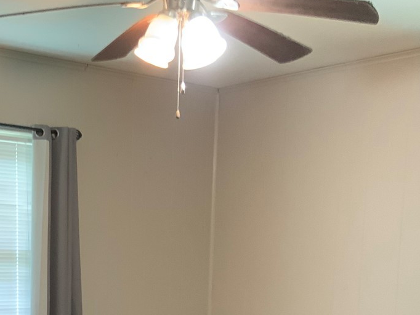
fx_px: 825
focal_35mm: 68
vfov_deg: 20.4
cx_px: 147
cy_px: 364
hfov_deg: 28.4
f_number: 1.8
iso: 250
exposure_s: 1/40
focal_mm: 3
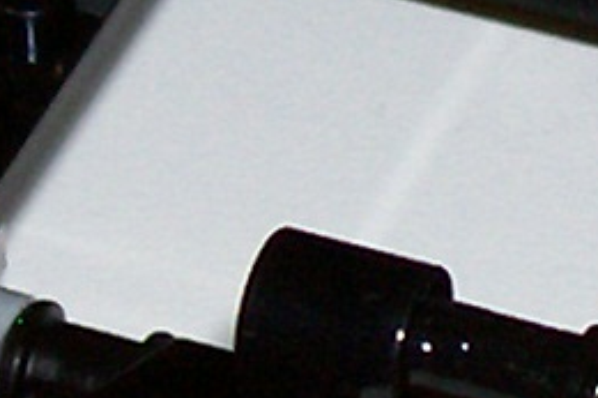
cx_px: 596
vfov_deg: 3.2
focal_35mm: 434
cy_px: 104
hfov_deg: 4.7
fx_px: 7204
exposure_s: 1/73.3
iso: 80
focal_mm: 8.7
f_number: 3.2
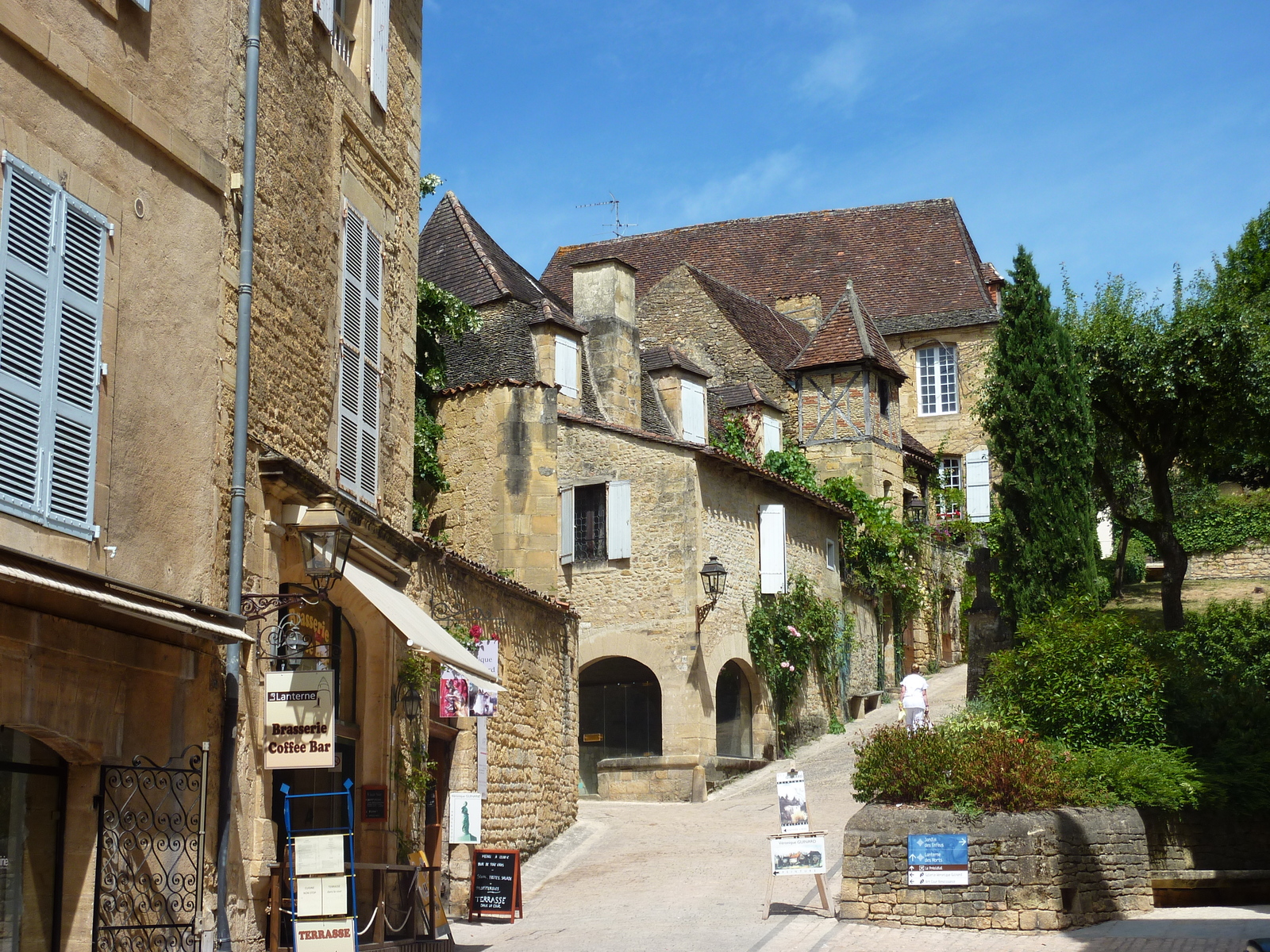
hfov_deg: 34.9
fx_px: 2018
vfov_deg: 26.6
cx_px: 635
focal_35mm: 55
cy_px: 476
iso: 80
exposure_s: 1/500
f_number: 4.5
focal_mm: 9.1
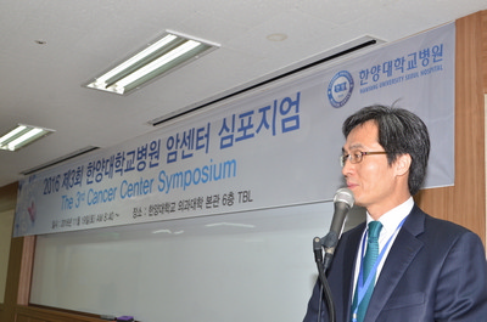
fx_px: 648
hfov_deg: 41.2
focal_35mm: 48
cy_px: 161
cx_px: 244
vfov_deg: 28.0
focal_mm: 32
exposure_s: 1/100
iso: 400
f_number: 6.3
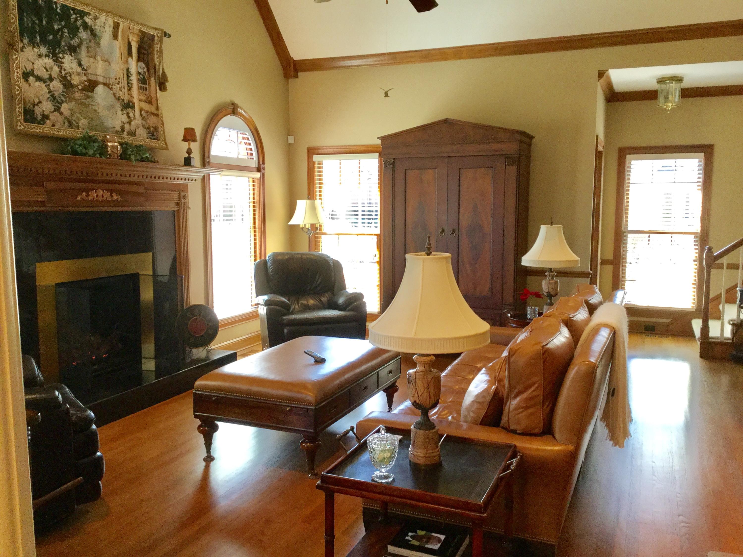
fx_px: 665
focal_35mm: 31
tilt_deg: -6.3
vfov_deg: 45.4
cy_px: 278
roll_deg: -1.0
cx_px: 372
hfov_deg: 58.4
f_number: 2.4
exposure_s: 1/30
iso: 25
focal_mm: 3.3
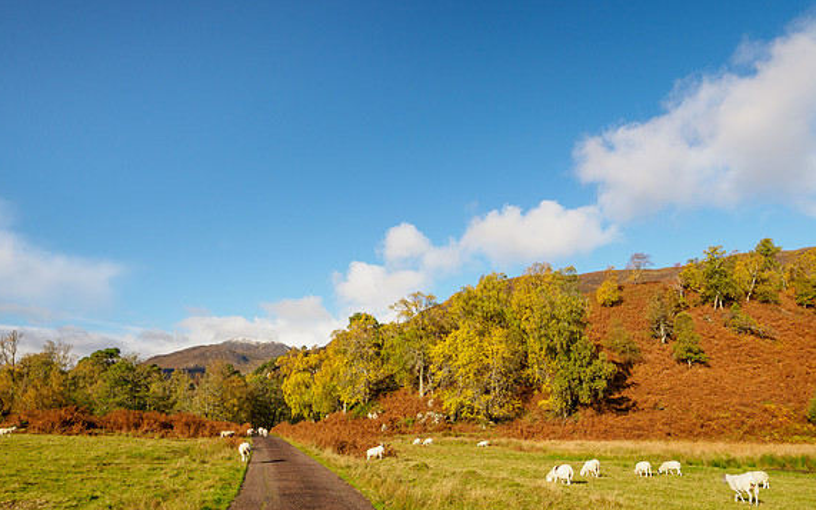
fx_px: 623
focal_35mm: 28
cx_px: 409
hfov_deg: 66.5
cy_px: 258
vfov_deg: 44.5
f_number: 5.6
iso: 200
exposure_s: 1/400
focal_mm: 13
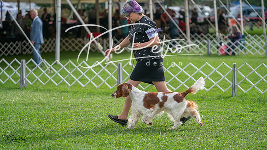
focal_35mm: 102
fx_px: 719
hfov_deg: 21.0
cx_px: 134
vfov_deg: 11.9
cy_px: 75
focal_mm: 97
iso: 100
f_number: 2.8
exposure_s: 1/1000
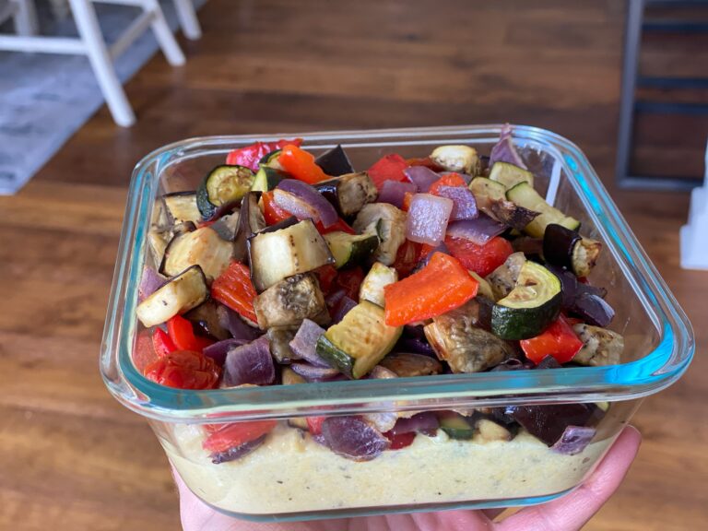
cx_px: 354
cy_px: 266
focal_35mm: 52
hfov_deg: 36.8
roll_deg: +2.4
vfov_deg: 28.0
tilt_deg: -33.9
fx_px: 1064
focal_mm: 6
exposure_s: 1/122
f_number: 2
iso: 125
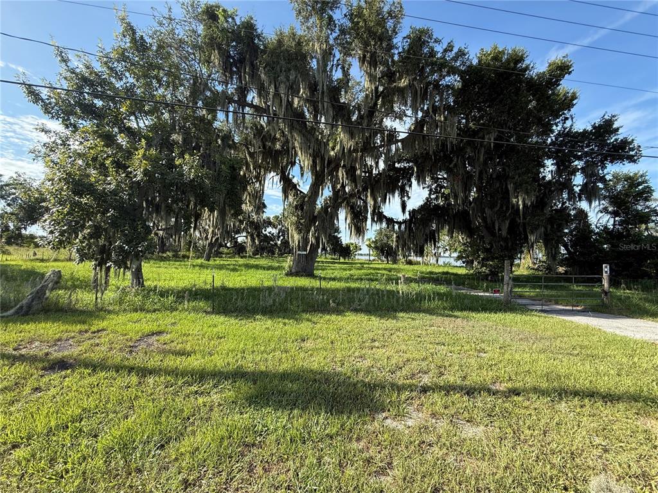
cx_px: 329
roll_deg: -1.7
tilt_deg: +2.4
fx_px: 266
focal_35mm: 14
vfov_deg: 85.7
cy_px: 246
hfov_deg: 102.1
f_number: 2.2
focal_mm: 2.22
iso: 64
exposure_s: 1/799
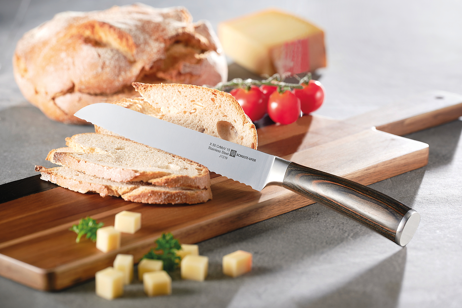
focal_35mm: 135
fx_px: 1732
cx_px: 231
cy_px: 154
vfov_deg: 10.2
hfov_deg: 15.2
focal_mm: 135
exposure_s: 1/100
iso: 31
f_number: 5.6
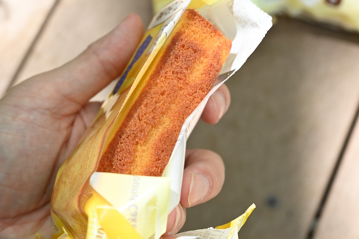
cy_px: 120
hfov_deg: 33.4
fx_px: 598
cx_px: 180
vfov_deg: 22.6
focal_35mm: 60
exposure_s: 1/250
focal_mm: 60
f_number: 11
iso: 3200
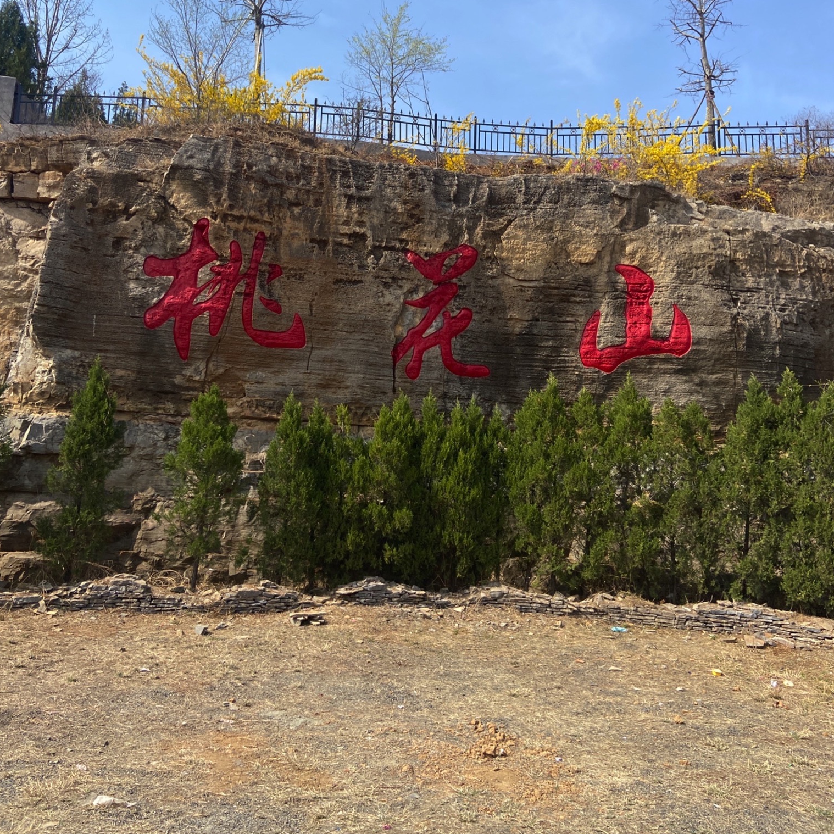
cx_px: 416
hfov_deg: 52.5
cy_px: 295
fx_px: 845
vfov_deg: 51.8
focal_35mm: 31
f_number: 1.8
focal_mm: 4.25
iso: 32
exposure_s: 1/3040
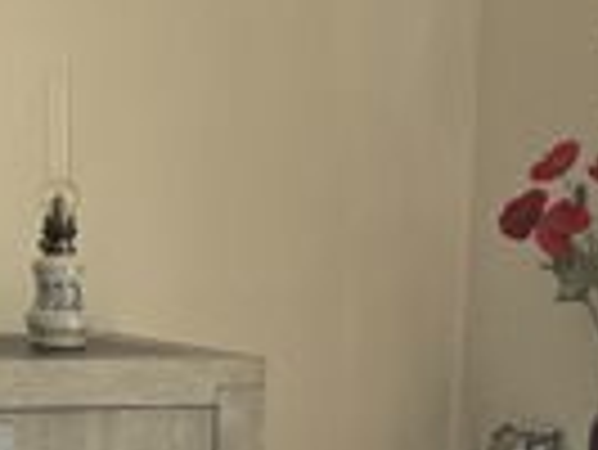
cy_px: 684
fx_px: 2697
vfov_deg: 9.3
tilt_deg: -11.5
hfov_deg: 12.6
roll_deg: -1.6
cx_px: 229
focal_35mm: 156
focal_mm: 5.1
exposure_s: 1/121
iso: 80
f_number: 1.6
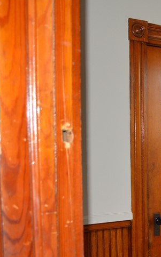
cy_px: 187
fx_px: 436
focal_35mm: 62
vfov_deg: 32.5
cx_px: 244
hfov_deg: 18.5
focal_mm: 18
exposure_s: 1/60
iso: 400
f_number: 4
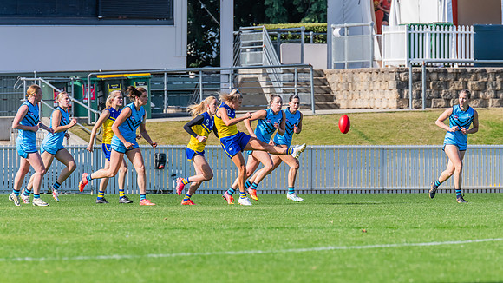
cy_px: 148
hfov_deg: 4.5
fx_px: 6427
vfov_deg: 2.5
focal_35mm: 482
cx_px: 264
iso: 800
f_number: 9
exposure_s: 1/1250
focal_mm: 420
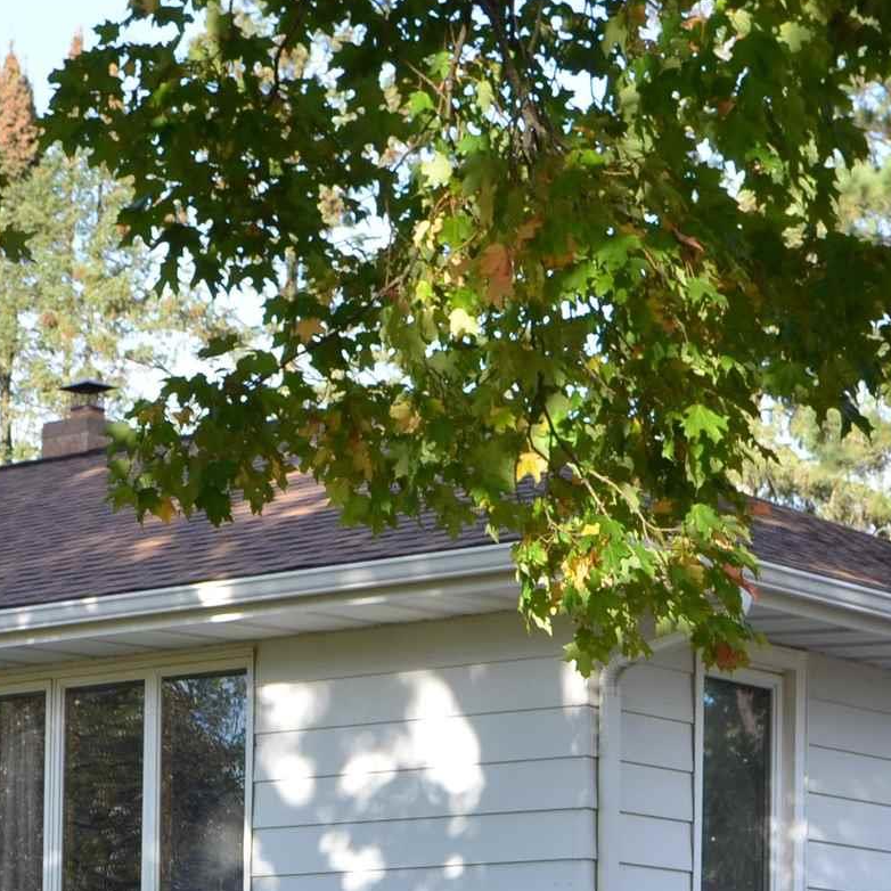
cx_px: 371
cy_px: 1054
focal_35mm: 120
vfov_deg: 14.1
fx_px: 3495
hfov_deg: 14.5
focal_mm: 24
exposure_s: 1/160
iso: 200
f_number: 6.3
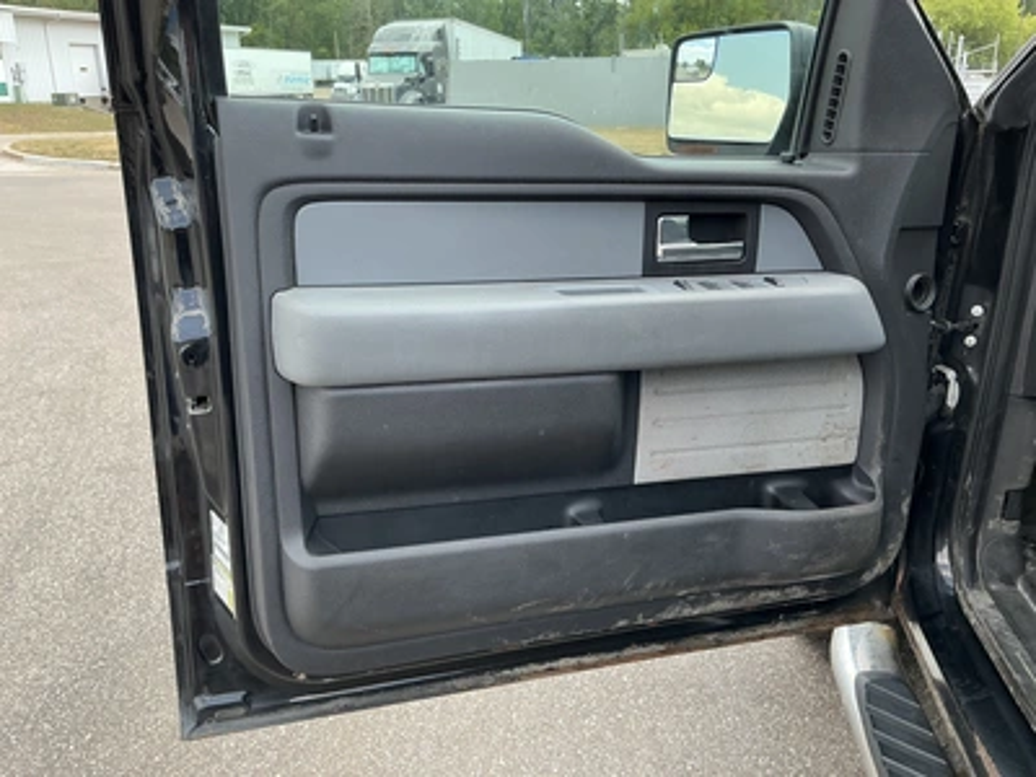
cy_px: 388
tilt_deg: -18.8
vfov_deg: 49.7
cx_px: 518
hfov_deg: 63.4
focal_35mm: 28
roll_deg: +0.7
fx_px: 838
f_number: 1.8
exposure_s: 1/162
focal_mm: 3
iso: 20
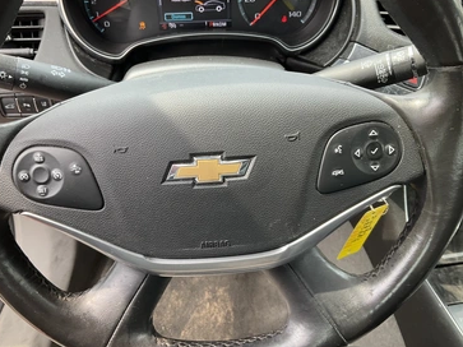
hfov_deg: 56.8
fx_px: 428
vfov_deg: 44.1
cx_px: 218
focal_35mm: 32
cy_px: 167
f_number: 1.8
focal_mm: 3
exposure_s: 1/122
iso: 32
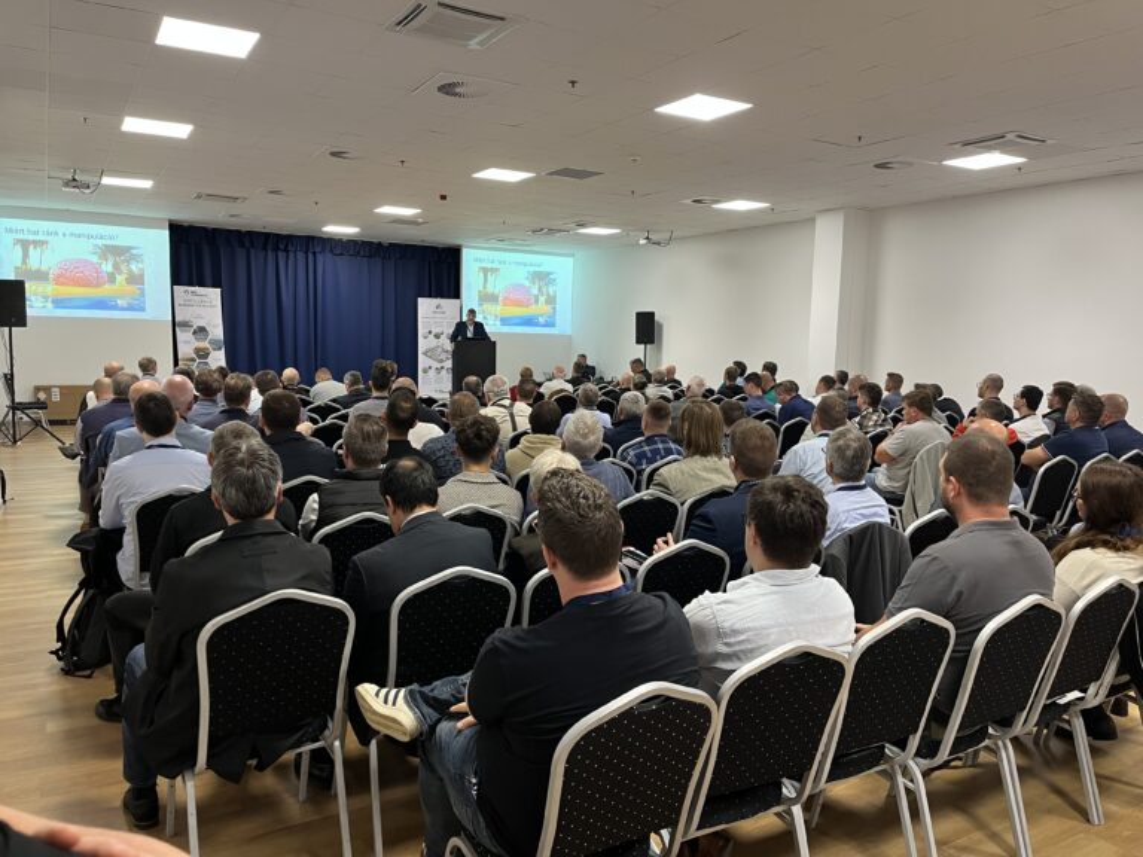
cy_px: 428
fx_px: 859
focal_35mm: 26
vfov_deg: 53.1
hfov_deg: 67.3
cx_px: 572
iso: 160
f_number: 1.6
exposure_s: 1/50
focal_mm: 5.1
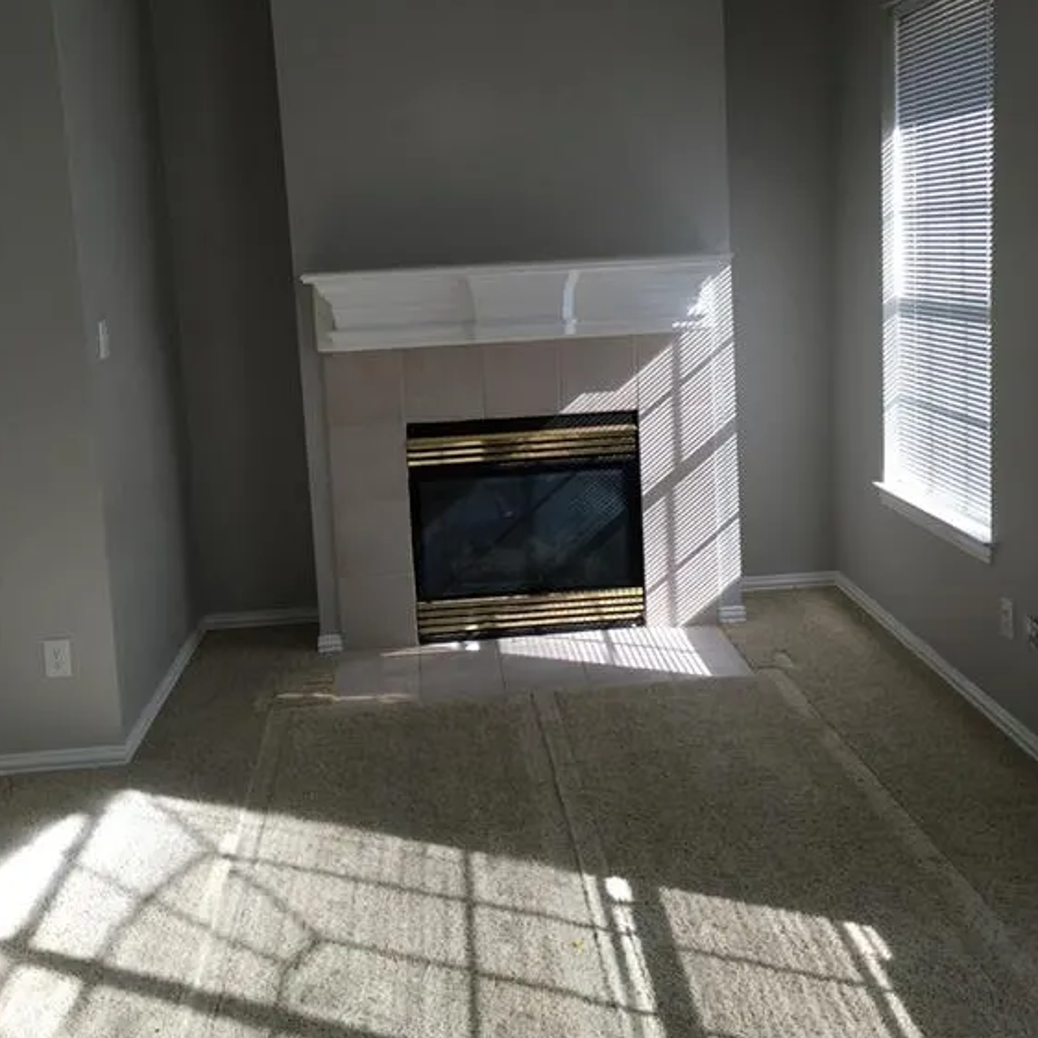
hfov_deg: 47.2
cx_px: 525
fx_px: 1187
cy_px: 408
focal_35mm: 35
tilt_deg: -7.0
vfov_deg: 46.9
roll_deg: +2.8
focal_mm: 4.15
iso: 25
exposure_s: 1/123
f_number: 2.2
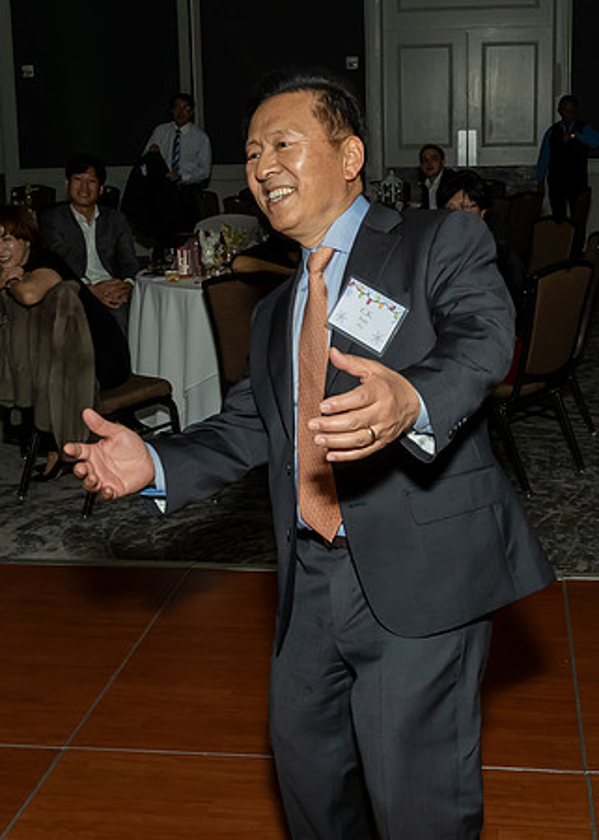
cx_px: 358
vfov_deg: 38.8
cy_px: 337
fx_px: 1186
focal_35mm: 50
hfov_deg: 28.3
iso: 1000
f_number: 8
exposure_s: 1/250
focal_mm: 17
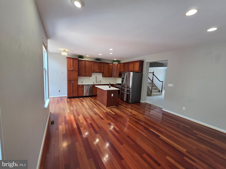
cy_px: 84
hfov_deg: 106.2
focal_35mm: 13
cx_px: 113
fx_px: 85
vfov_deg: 89.9
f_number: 2.2
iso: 160
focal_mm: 2.2
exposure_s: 1/120
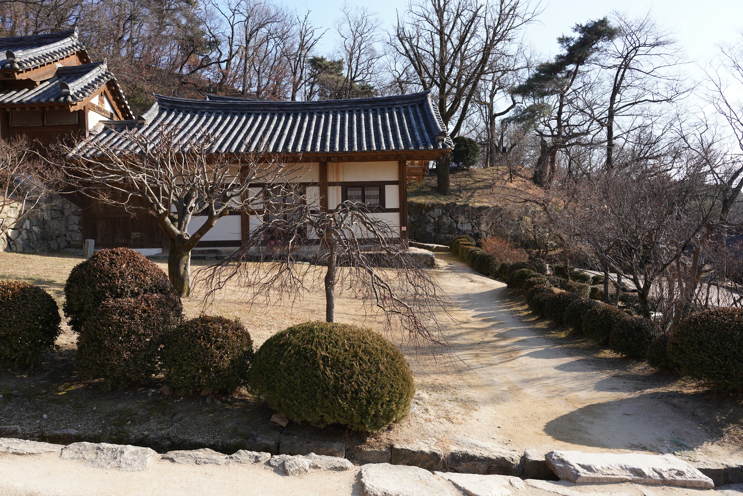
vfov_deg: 43.6
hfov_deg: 61.9
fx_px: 619
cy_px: 248
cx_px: 372
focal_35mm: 30
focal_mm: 30
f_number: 9
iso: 100
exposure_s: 1/100
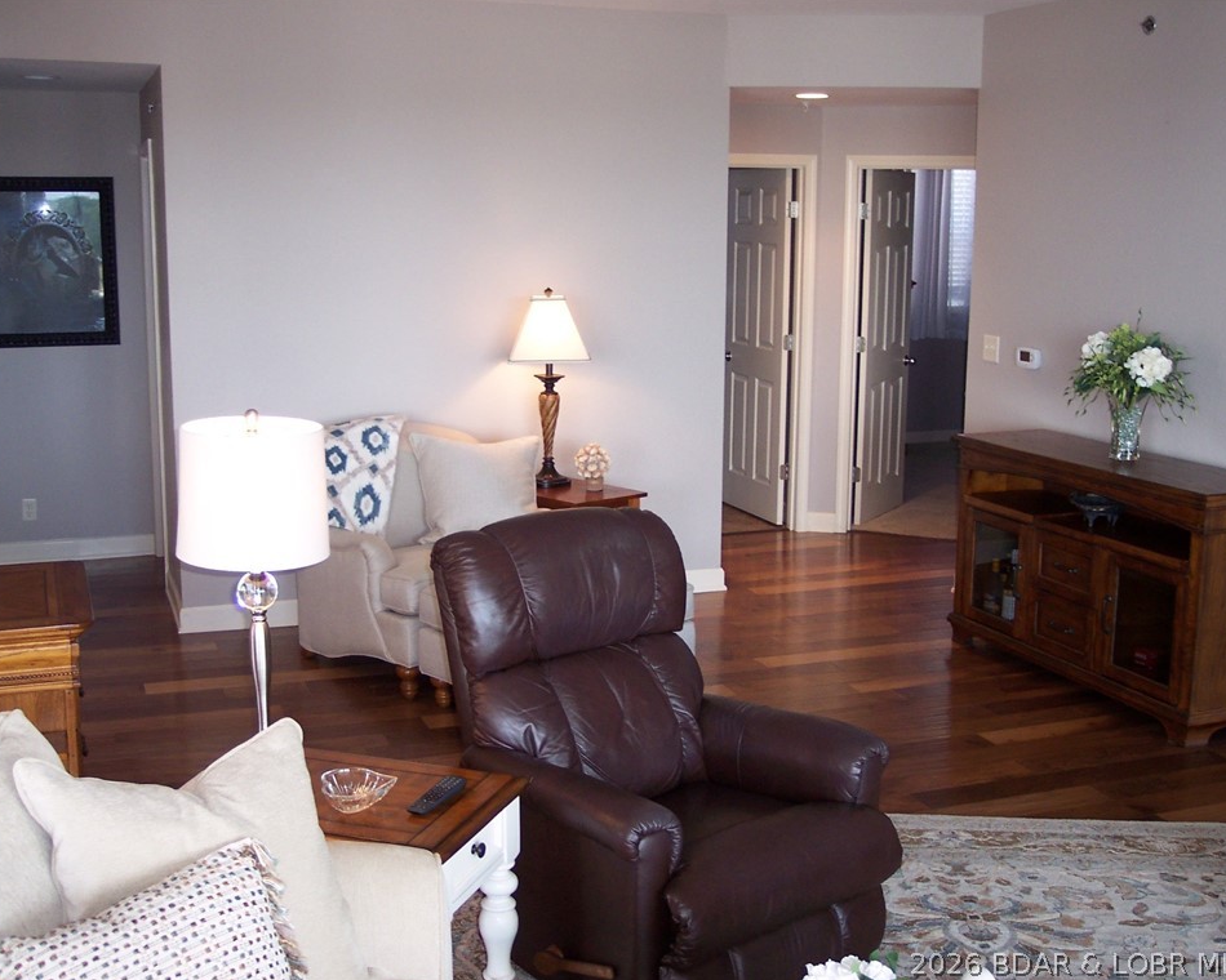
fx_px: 1451
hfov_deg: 45.8
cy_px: 490
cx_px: 600
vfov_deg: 37.3
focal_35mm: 40
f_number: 2.8
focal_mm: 8
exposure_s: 1/30
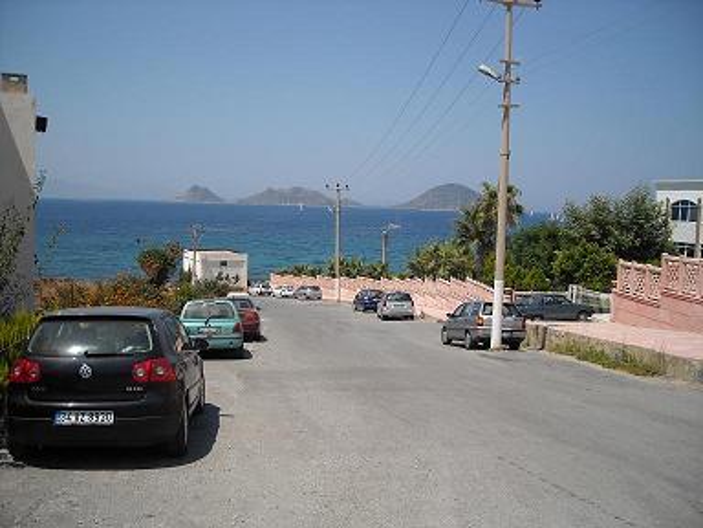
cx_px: 352
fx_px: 711
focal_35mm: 35
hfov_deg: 52.6
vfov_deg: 40.7
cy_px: 264
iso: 64
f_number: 5.6
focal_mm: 5.7
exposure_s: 1/402
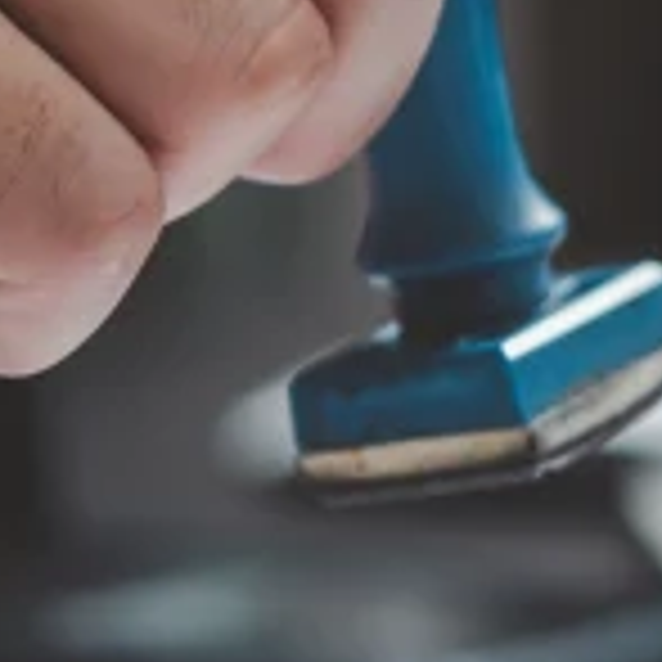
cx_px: 621
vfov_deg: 5.1
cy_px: 270
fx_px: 7486
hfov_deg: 5.1
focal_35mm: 346
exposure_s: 1/60
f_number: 3
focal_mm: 60
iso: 200
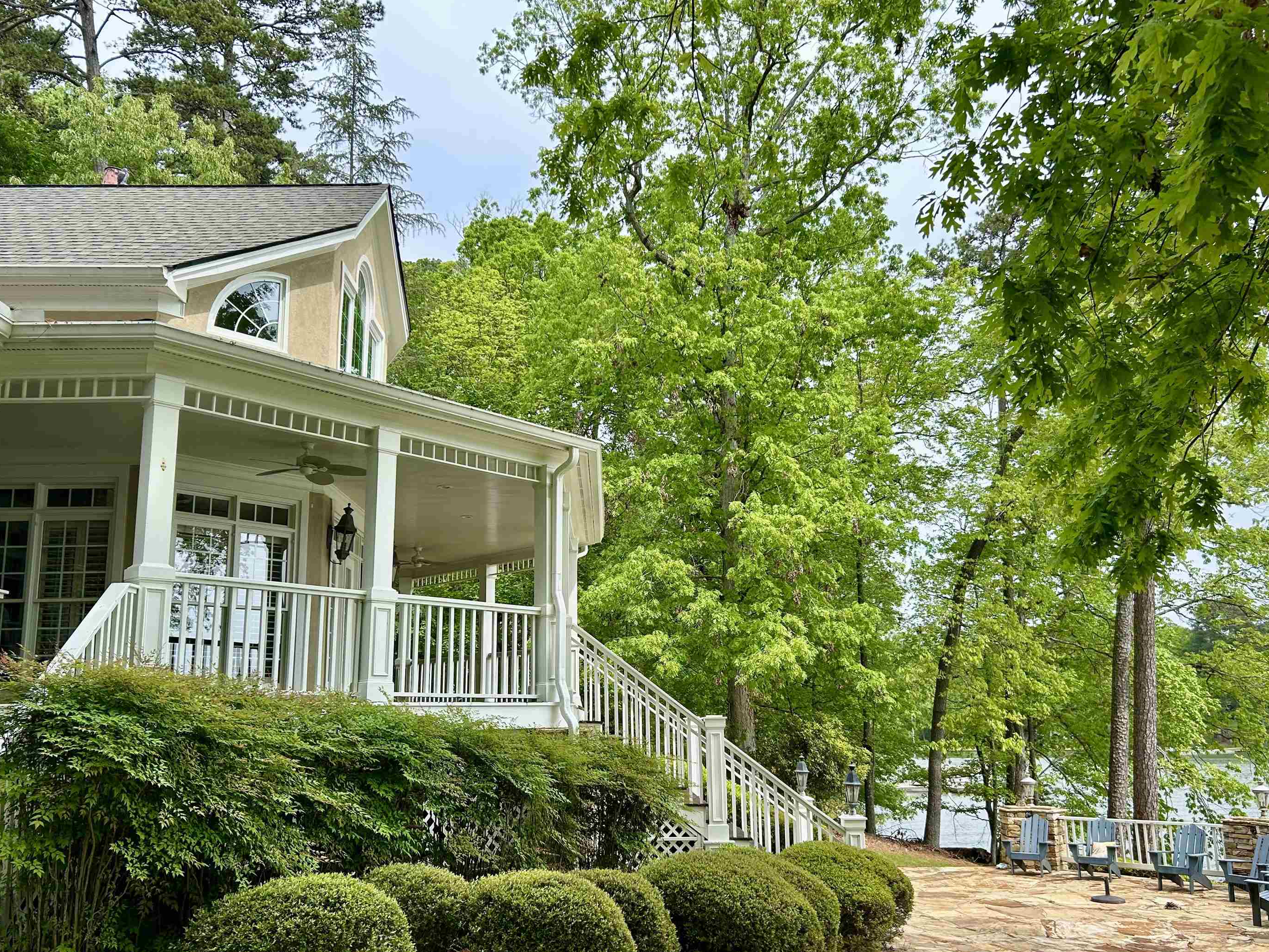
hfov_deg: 61.7
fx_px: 1063
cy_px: 516
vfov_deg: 48.2
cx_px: 639
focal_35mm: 29
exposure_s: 1/1377
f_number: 1.5
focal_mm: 5.7
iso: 50
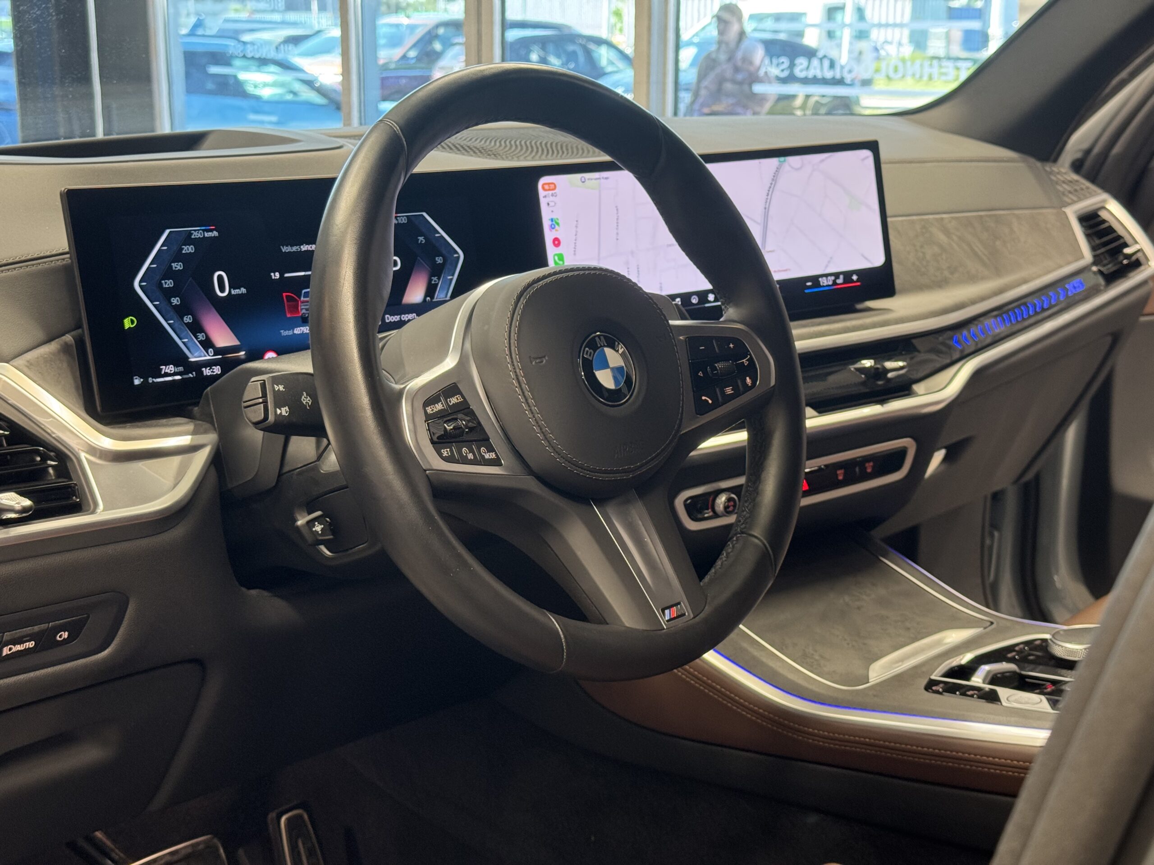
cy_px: 432
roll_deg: +0.0
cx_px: 577
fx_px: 1600
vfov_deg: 30.3
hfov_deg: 39.7
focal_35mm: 48
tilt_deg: -14.5
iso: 250
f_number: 1.78
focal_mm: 6.76
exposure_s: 1/49
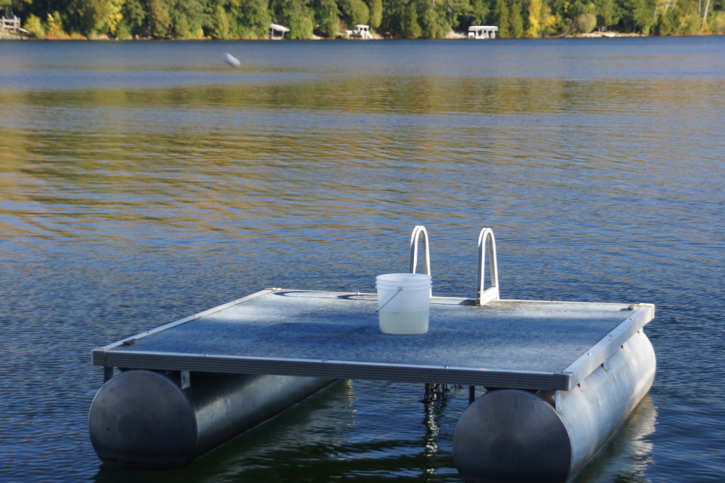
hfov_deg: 37.9
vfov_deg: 25.7
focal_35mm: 52
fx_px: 1057
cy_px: 242
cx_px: 362
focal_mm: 35
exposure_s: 1/80
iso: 100
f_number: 4.5
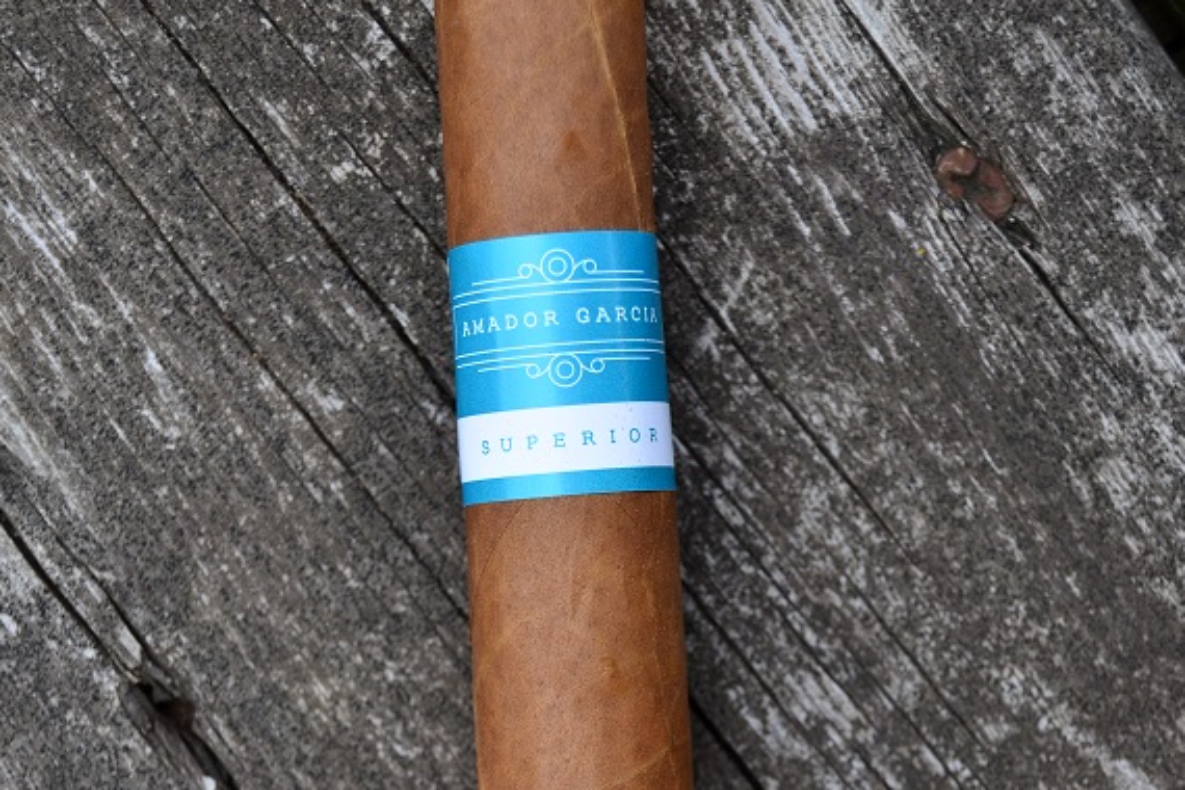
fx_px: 3752
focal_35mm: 114
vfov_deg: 11.9
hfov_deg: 17.9
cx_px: 596
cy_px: 715
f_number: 5.6
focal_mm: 50
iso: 160
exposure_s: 1/80
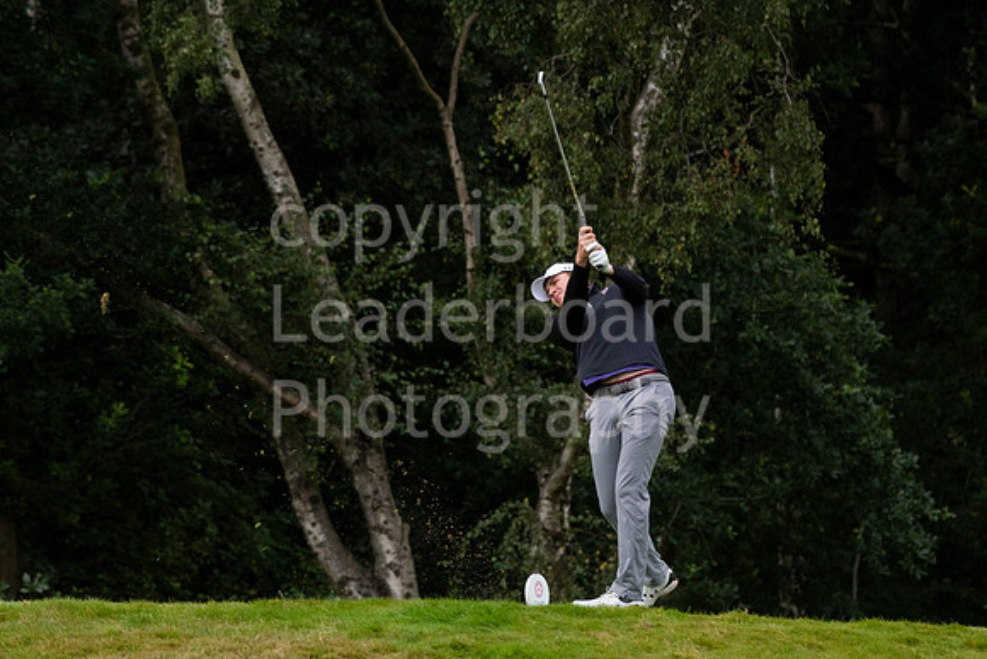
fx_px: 11928
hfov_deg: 4.7
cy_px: 330
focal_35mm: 435
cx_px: 494
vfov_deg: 3.2
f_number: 5.6
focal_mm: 290
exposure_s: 1/2000
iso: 1000
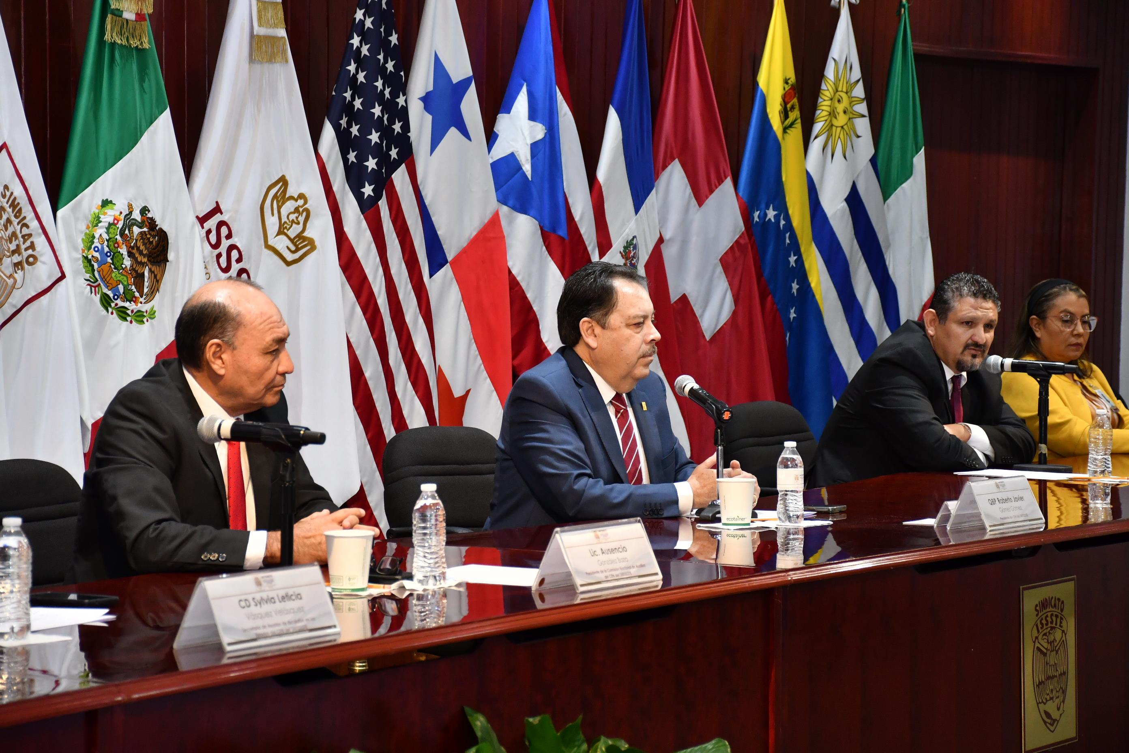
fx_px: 3105
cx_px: 564
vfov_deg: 13.8
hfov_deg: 20.6
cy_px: 376
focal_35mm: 99
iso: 1250
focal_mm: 66
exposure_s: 1/80
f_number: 5.6
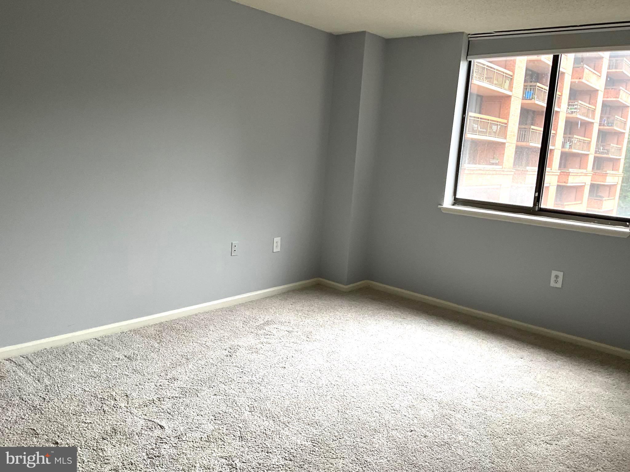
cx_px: 315
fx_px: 528
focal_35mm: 29
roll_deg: -3.9
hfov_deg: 61.7
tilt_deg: -9.5
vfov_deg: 48.2
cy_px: 236
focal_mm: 3
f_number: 1.8
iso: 50
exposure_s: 1/122
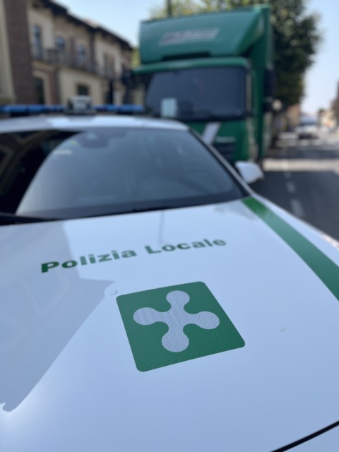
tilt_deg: -15.2
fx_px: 339
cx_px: 170
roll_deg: +2.1
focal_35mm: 26
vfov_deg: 67.3
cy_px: 226
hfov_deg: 53.1
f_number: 1.6
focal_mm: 5.1
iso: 50
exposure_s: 1/2967
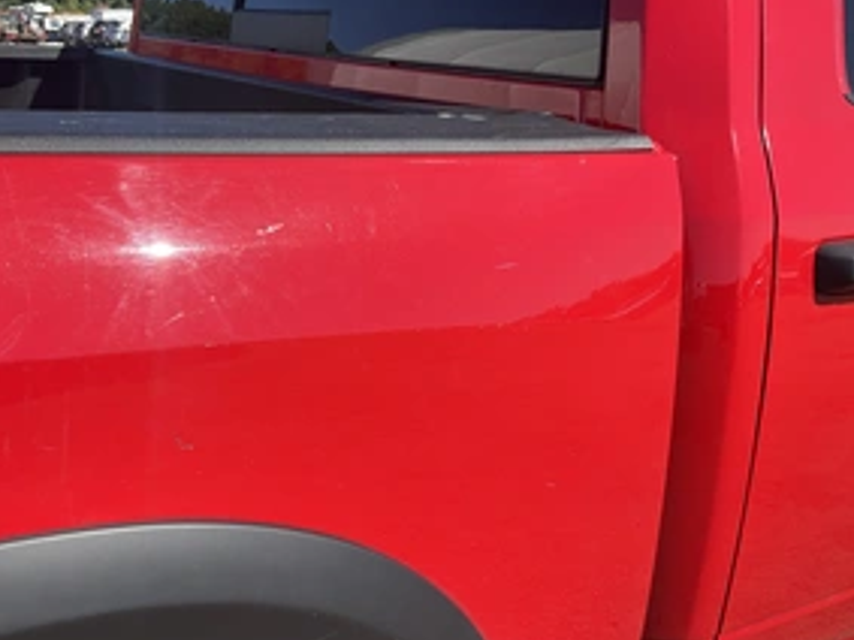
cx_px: 350
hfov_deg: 45.6
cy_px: 365
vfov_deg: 35.1
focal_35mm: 41
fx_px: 1011
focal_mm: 3
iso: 25
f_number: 1.8
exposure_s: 1/962
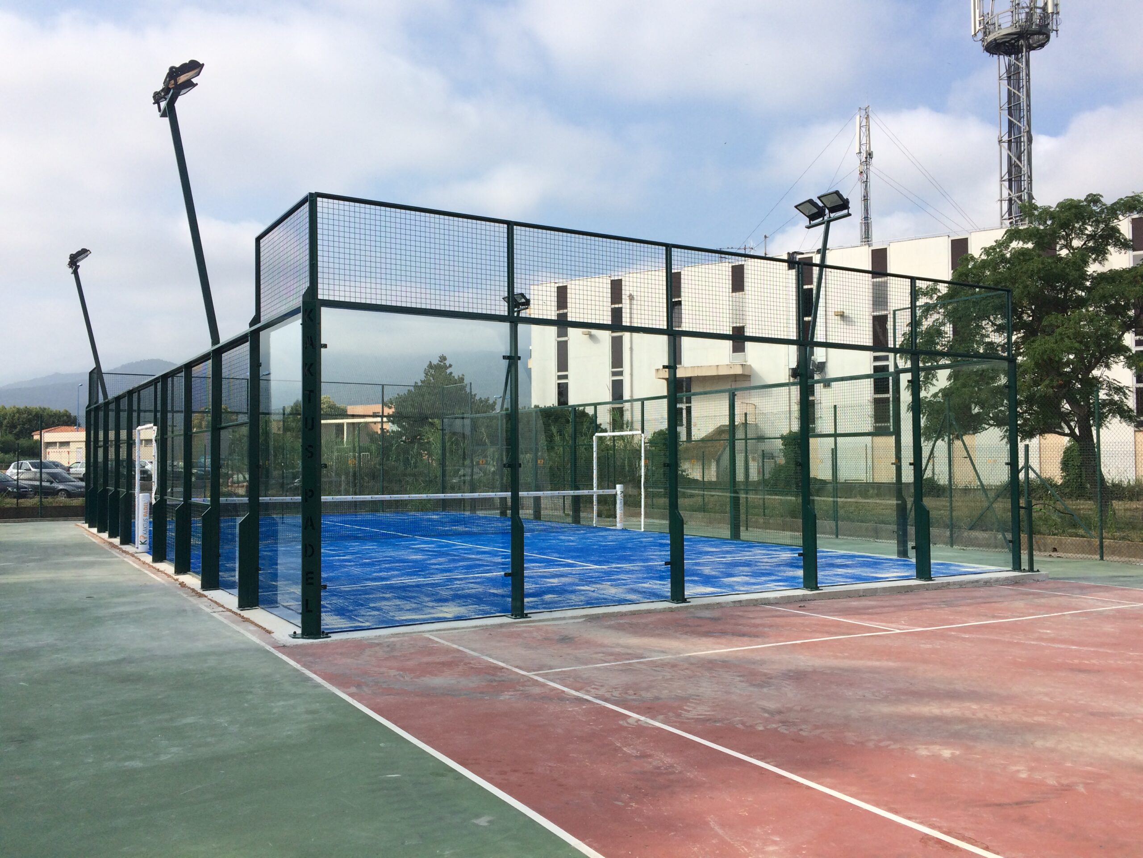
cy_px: 429
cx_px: 572
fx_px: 958
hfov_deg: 61.7
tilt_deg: +0.9
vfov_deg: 48.2
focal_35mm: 29
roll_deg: -0.6
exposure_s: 1/2283
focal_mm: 4.15
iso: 32
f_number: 2.2
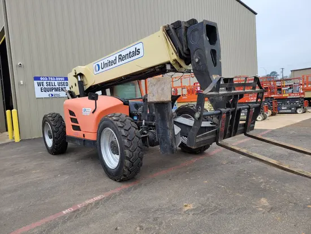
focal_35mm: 26
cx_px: 156
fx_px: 234
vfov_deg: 53.1
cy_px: 117
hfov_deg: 67.3
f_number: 1.8
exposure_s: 1/315
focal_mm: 5.4
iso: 40
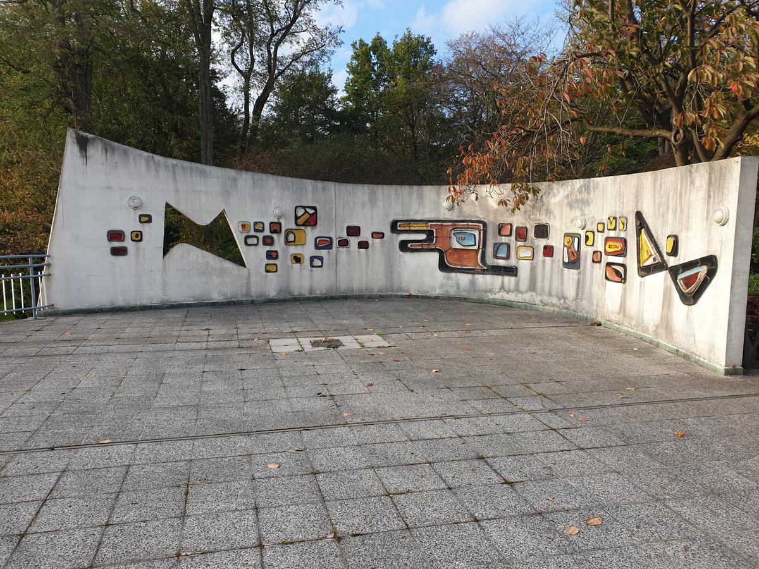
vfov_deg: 53.1
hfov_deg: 67.3
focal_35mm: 26
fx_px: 570
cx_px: 380
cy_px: 284
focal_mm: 4.3
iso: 50
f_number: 2.4
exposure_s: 1/424
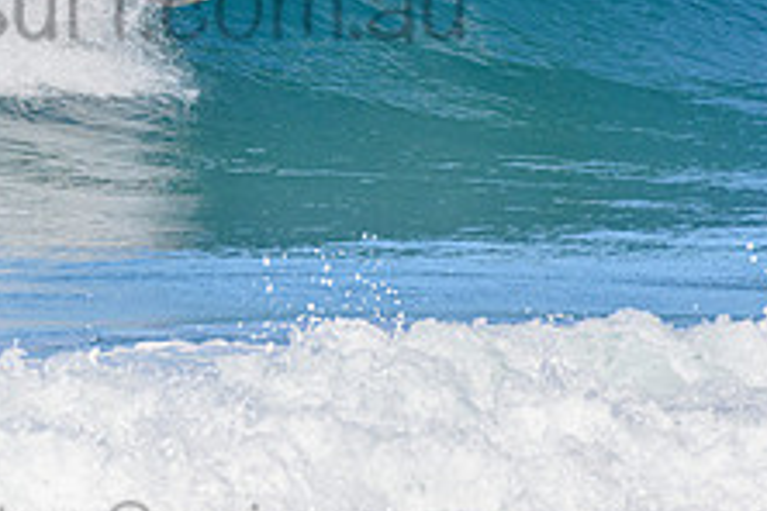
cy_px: -40
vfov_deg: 0.7
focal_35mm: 1963
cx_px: 100
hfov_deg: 1.1
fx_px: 41820
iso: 400
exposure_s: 1/2000
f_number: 5.6
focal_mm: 500
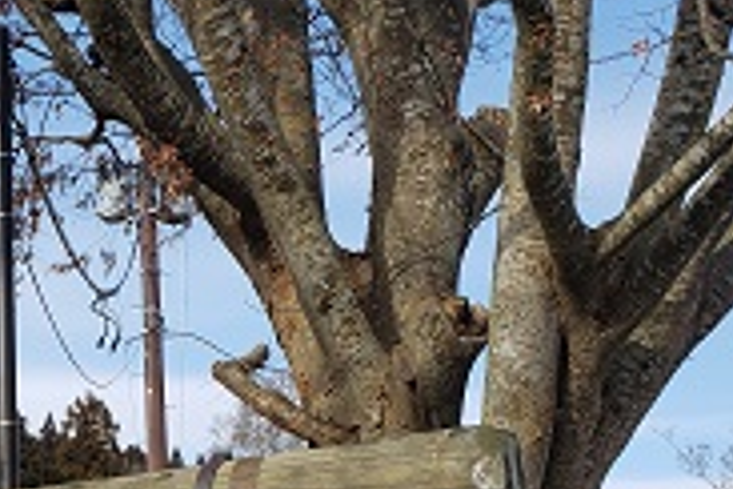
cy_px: 595
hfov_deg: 24.2
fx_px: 1629
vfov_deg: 16.3
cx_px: -8
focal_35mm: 80
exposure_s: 1/882
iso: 50
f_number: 2.4
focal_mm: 4.3
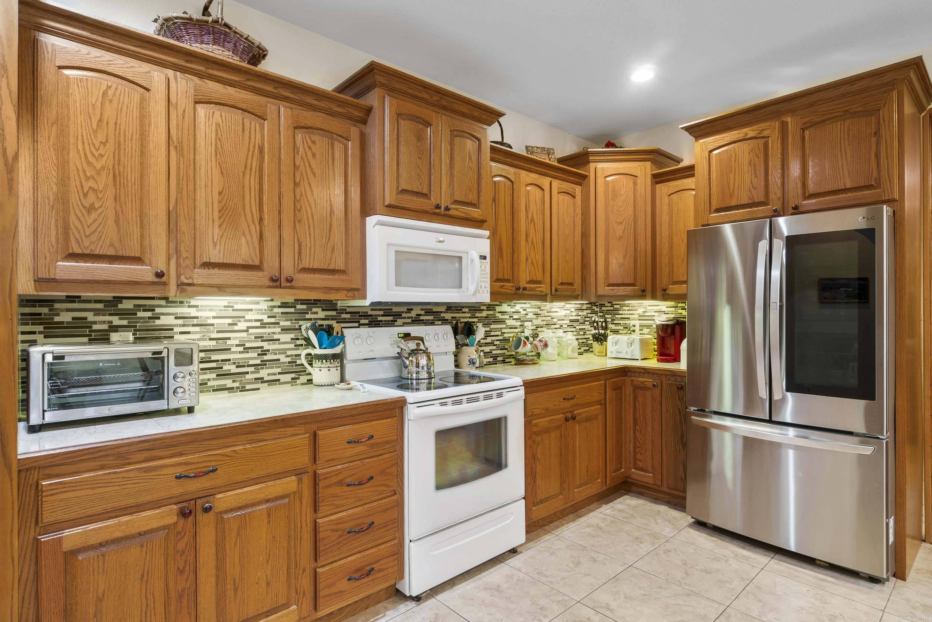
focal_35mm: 18
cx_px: 466
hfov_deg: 90.0
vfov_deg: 67.4
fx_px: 466
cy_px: 311
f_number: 9
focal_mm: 12
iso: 250
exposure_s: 2
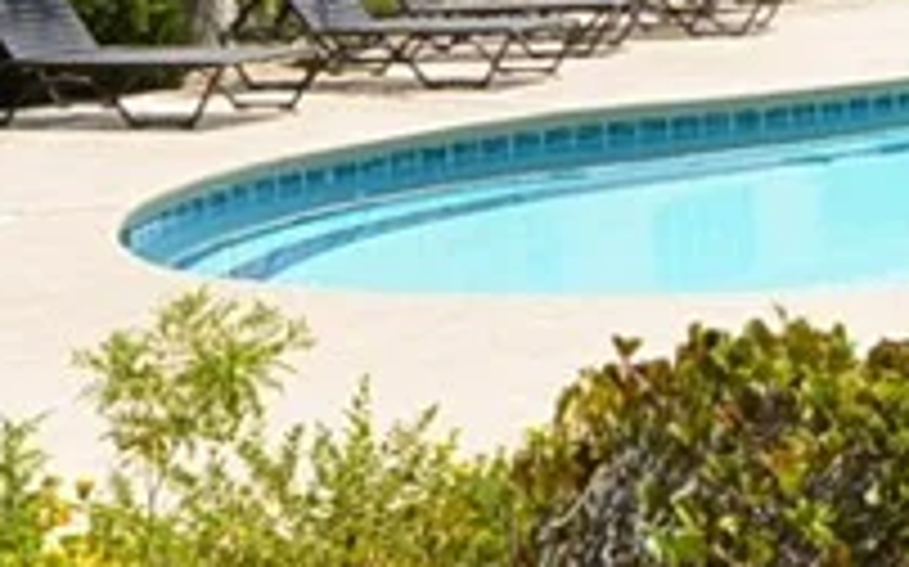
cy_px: -43
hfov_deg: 16.9
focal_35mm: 93
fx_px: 2303
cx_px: 1786
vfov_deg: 13.8
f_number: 5
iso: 160
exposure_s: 1/1000
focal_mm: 6.7
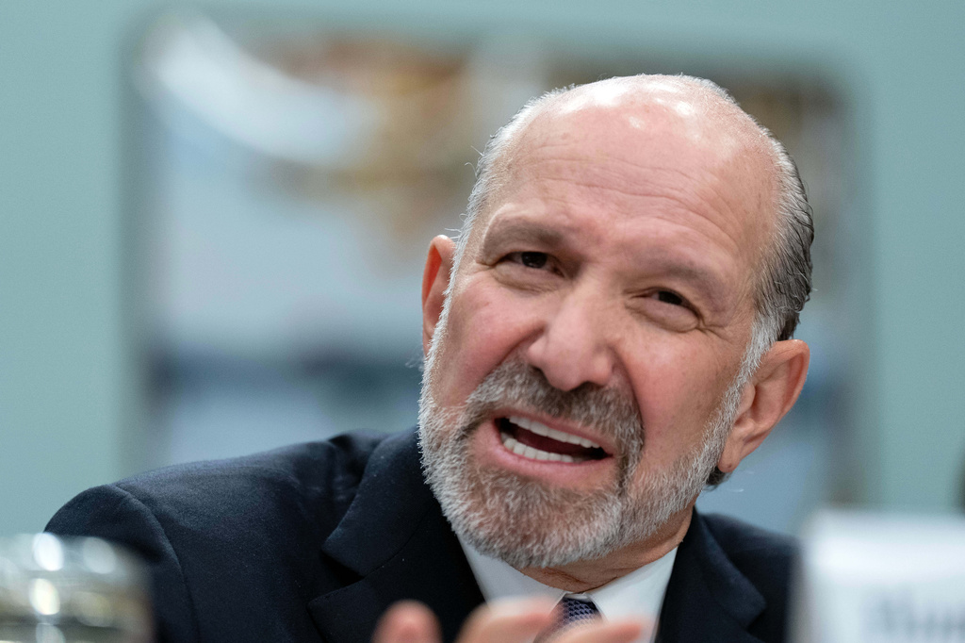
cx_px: 482
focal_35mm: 200
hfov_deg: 10.3
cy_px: 322
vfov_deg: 6.9
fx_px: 5359
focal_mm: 200
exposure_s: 1/400
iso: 4000
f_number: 3.2
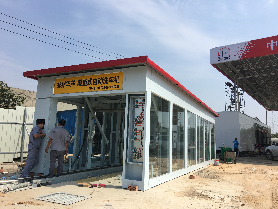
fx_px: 233
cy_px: 104
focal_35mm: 29
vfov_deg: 48.2
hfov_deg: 61.7
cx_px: 139
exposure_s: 1/1709
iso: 25
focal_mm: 4.15
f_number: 2.2
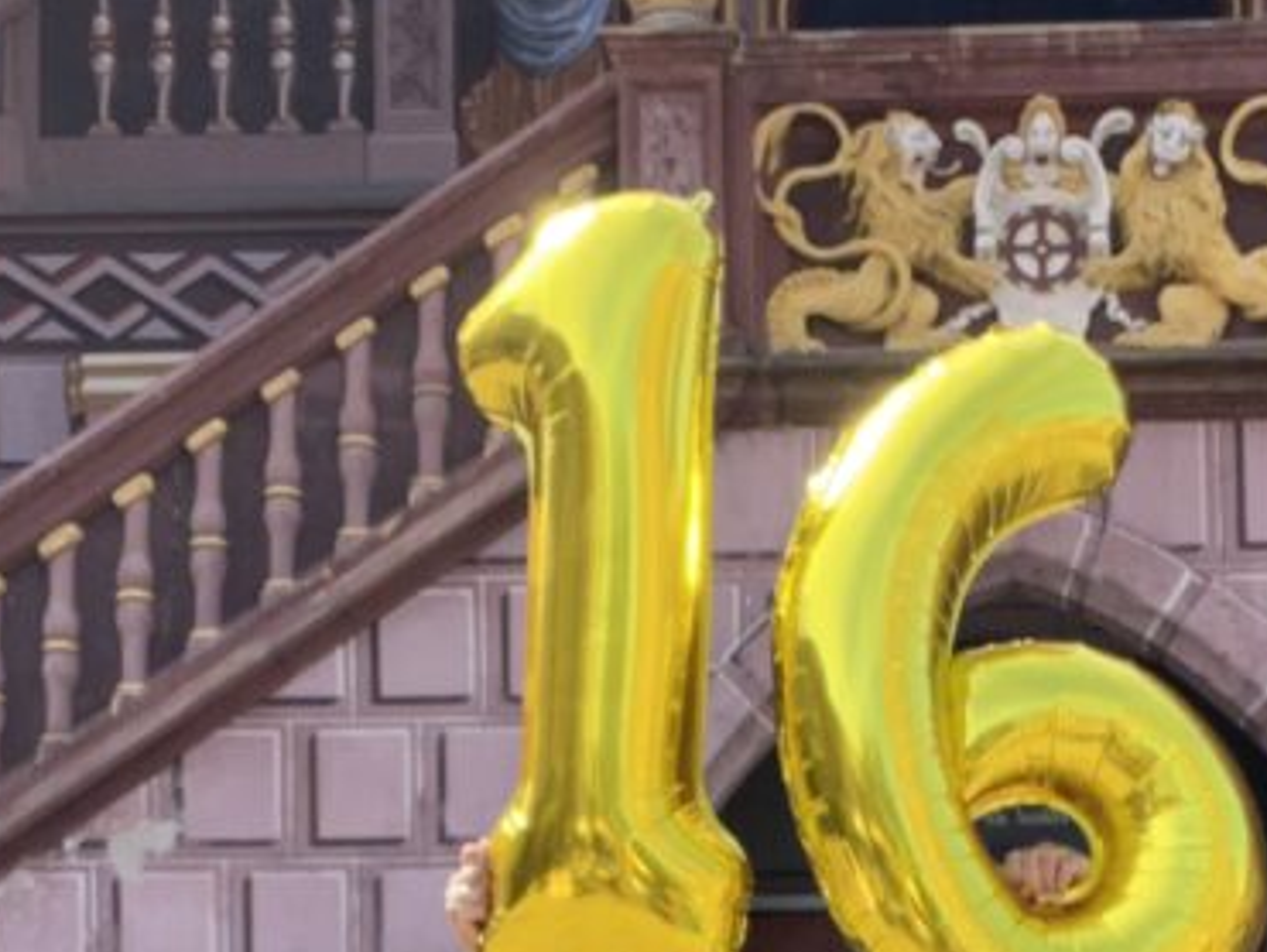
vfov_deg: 17.1
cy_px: 1089
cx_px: 774
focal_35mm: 83
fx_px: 3040
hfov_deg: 23.5
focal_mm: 2.71
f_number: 2.2
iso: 32
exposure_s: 1/247
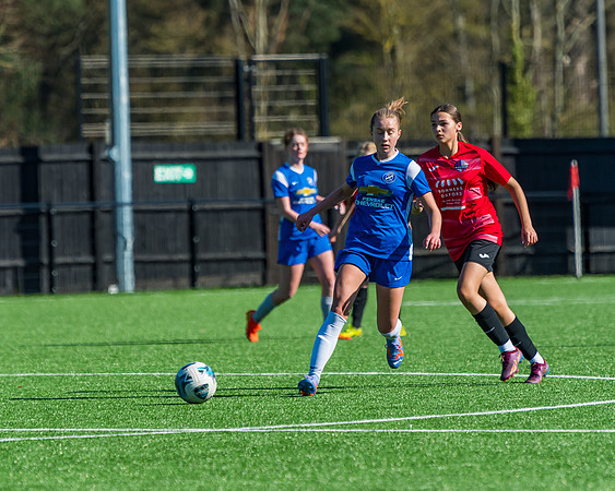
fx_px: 7825
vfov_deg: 3.6
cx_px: 315
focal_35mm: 430
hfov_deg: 4.5
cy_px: 299
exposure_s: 1/2500
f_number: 5
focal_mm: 280
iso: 400
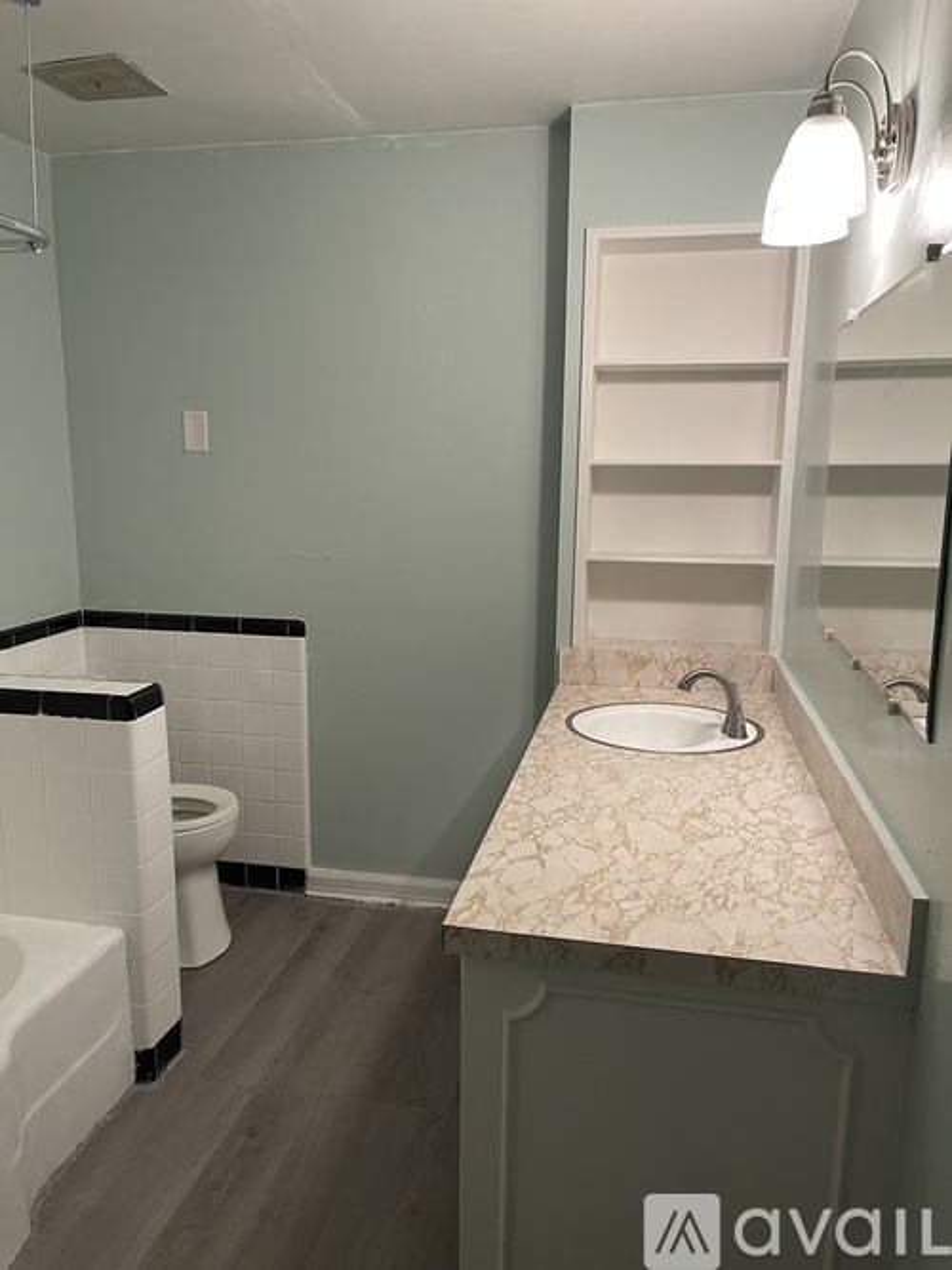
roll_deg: -0.9
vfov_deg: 67.3
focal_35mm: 26
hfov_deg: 53.0
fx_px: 954
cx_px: 476
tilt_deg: -10.6
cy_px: 635
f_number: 1.6
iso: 125
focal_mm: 5.1
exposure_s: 1/60
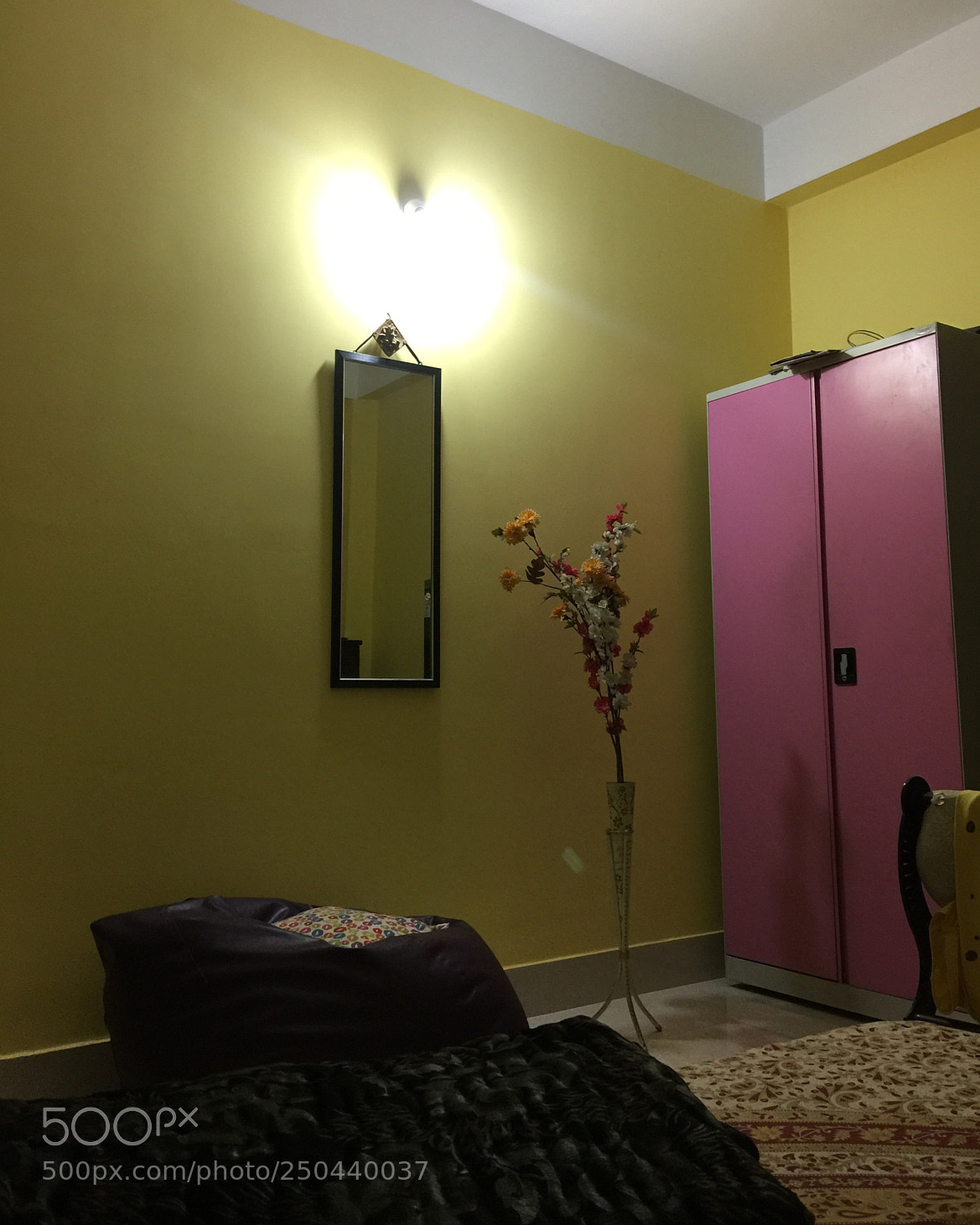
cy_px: 566
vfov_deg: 57.1
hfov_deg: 47.1
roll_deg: +0.1
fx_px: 1124
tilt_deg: +7.1
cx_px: 493
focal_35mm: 31
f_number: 2.2
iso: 100
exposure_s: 1/17
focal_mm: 4.15
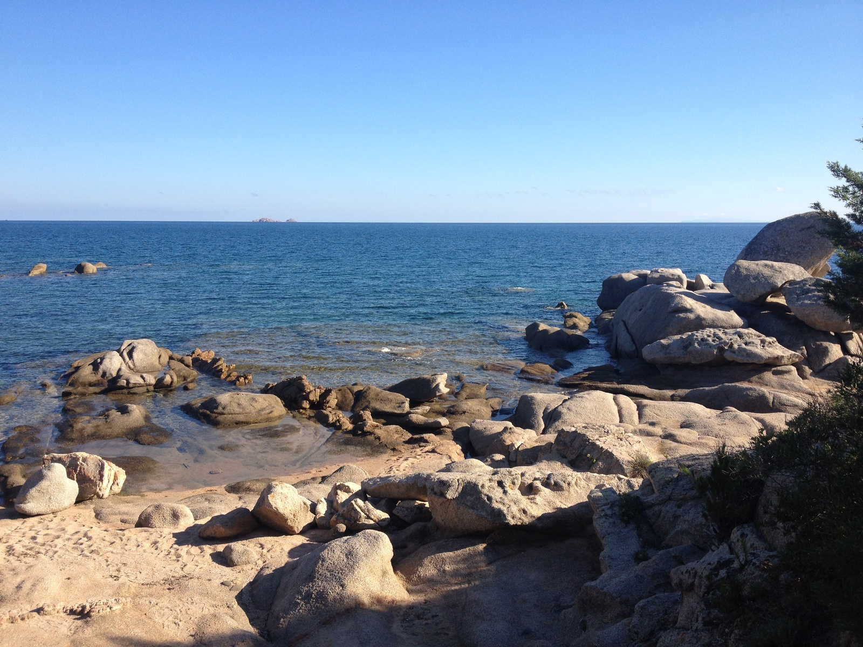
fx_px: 873
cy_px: 324
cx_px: 432
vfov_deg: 40.7
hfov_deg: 52.6
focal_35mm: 35
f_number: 2.4
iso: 64
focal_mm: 4.28
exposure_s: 1/1082
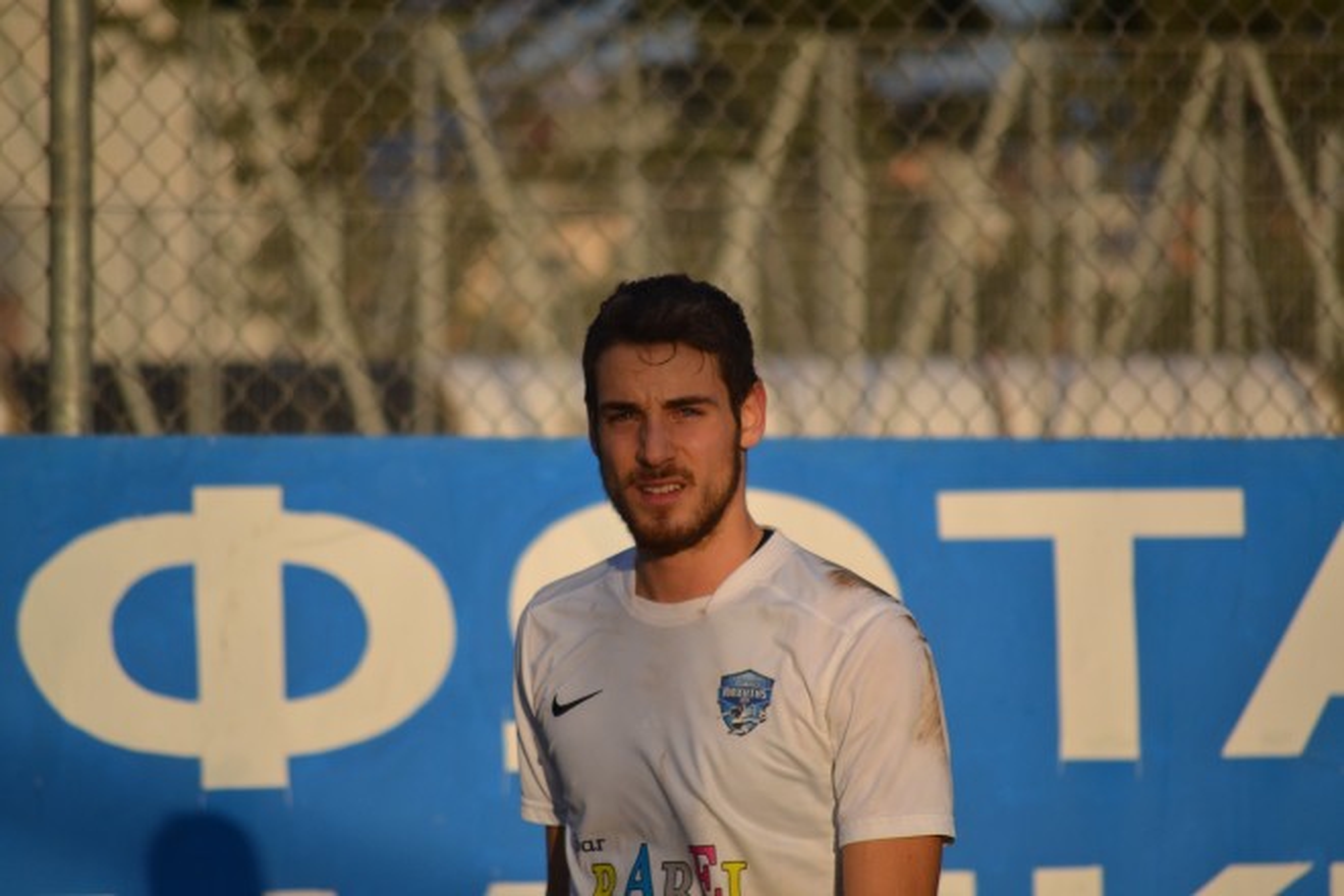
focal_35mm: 300
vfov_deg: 4.6
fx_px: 11199
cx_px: 672
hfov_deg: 6.9
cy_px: 448
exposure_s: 1/1600
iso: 400
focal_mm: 200
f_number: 5.6
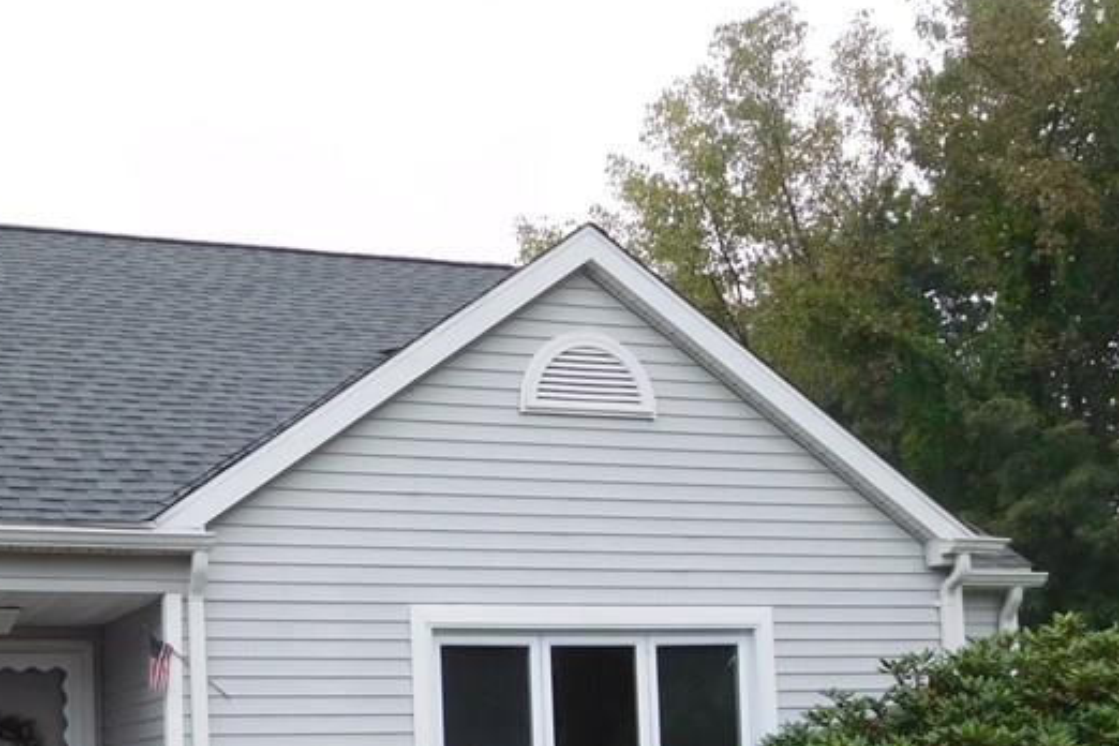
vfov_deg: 25.4
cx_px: 208
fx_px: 1585
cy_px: 710
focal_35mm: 51
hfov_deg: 37.4
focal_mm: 4.5
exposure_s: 1/250
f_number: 3.4
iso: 125
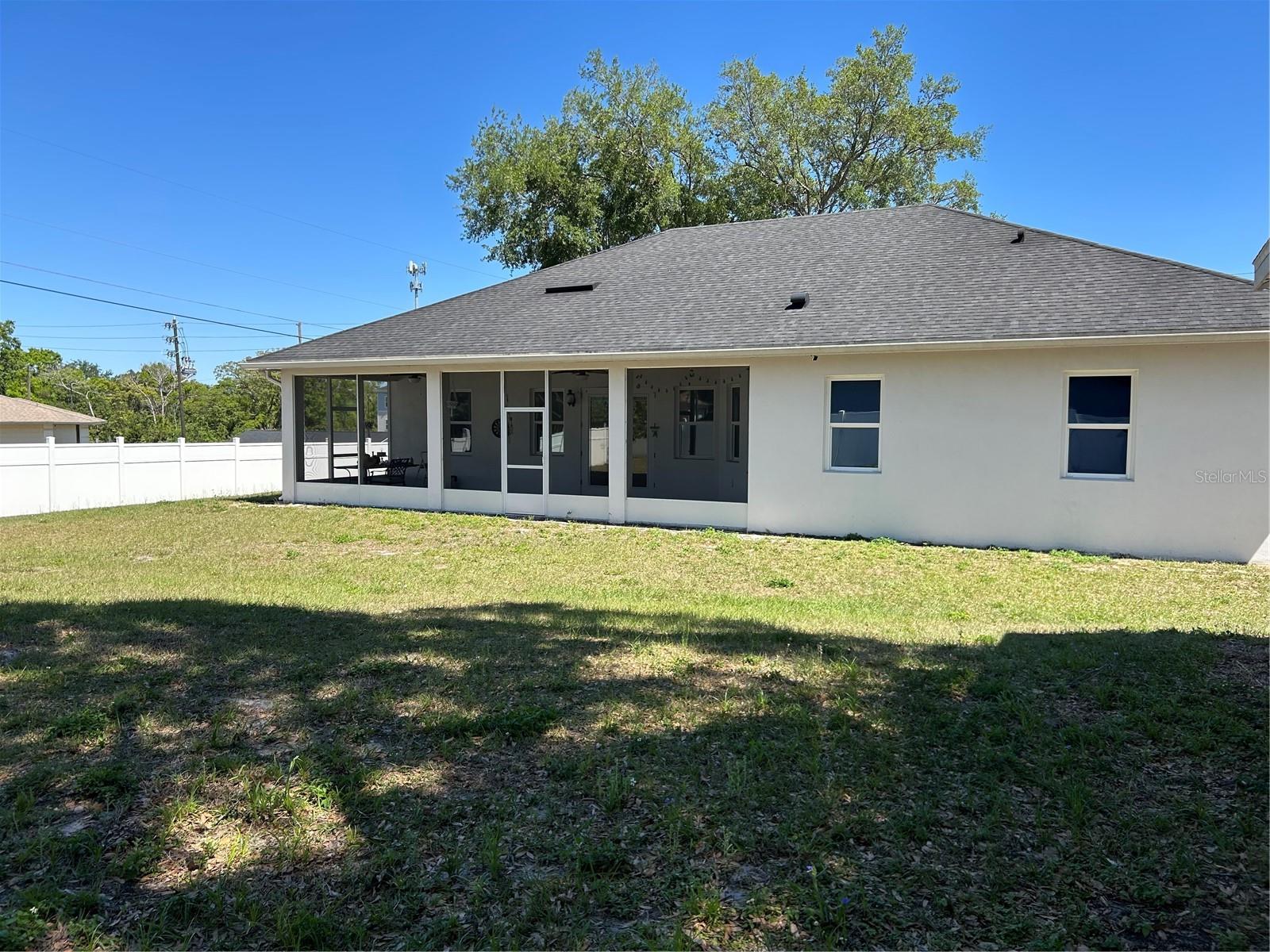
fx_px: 954
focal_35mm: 26
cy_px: 476
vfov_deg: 53.1
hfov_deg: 67.3
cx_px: 635
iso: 50
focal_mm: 5.7
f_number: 1.5
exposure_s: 1/2457
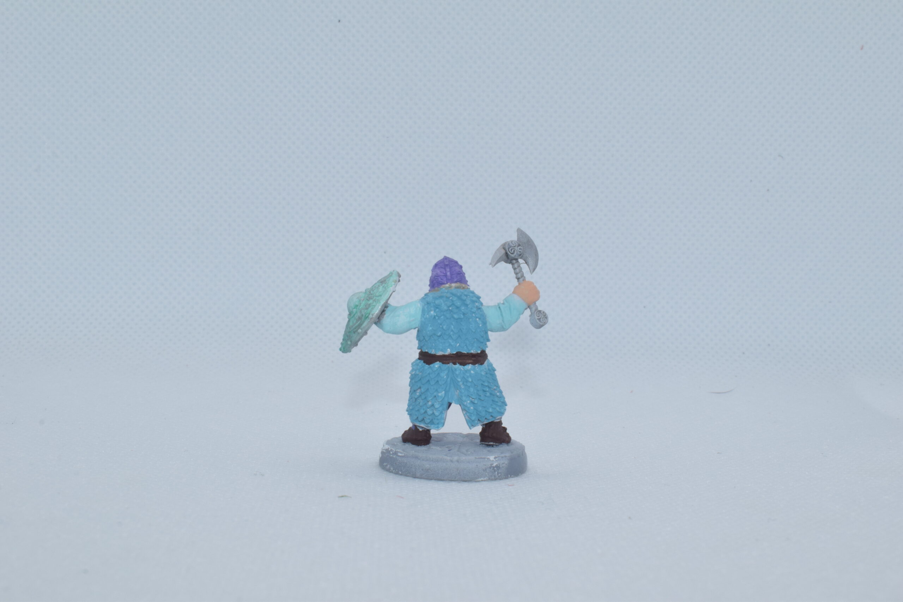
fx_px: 1354
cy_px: 301
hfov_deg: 36.9
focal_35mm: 54
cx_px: 452
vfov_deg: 25.1
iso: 800
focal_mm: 36
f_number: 22
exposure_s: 1/125
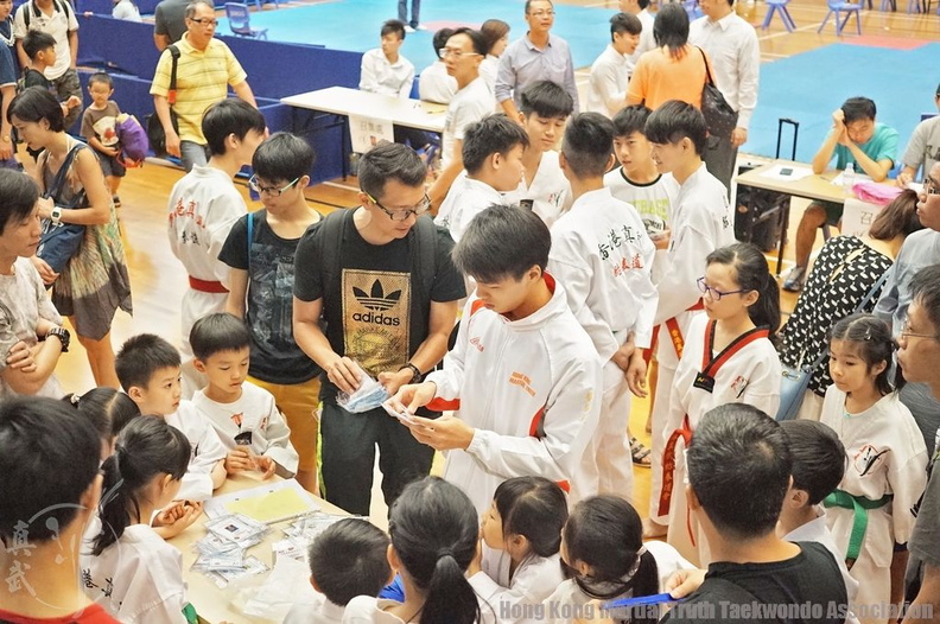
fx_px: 1174
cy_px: 312
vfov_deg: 29.8
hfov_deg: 43.7
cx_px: 470
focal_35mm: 45
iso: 3200
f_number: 2.8
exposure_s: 1/100
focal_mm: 30
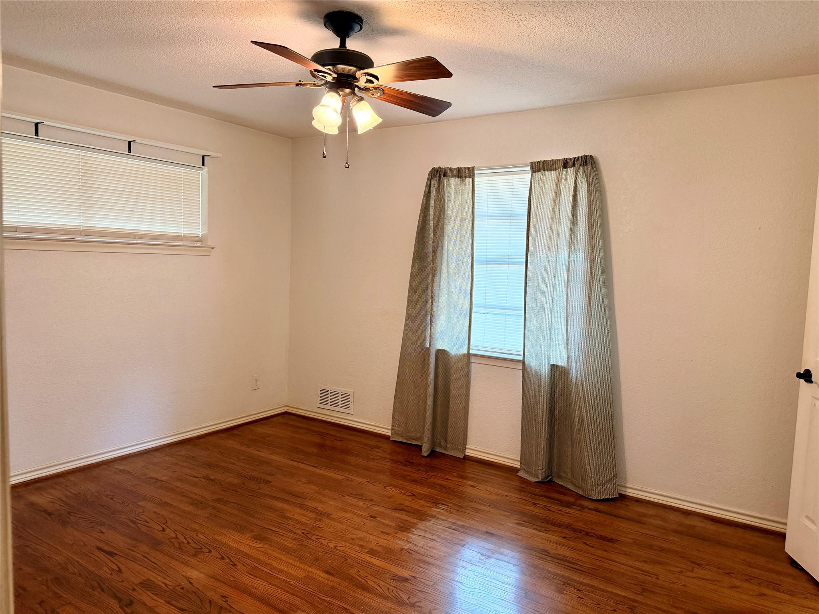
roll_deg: -1.3
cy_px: 307
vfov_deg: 56.8
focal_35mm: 24
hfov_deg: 71.6
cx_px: 410
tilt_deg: -4.1
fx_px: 568
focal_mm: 6.76
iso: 250
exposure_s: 1/60
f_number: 1.78
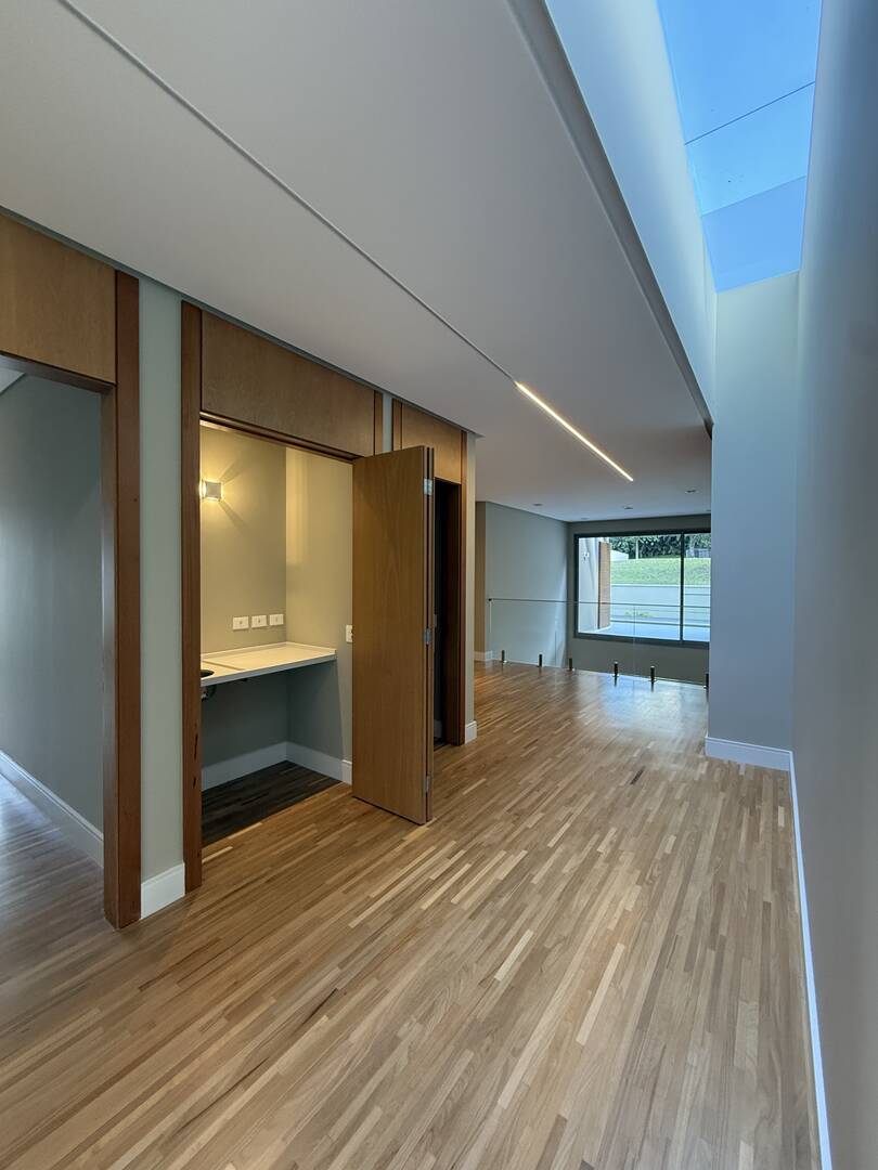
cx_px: 439
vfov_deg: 102.1
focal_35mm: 14
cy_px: 585
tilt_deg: +0.1
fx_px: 473
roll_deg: -0.4
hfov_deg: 85.7
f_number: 2.2
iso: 320
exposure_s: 1/120
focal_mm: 2.22
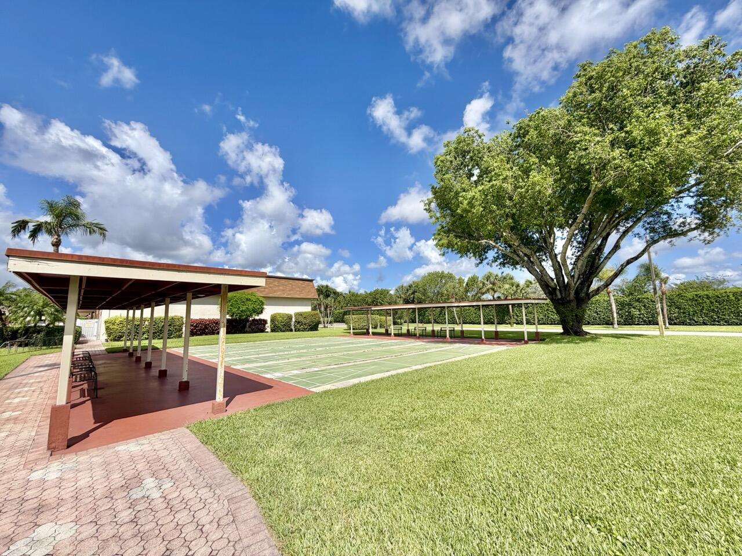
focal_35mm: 14
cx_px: 371
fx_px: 300
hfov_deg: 102.1
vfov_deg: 85.7
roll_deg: +1.2
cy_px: 278
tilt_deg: +6.5
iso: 20
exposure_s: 1/1125
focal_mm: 2.22
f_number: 2.2
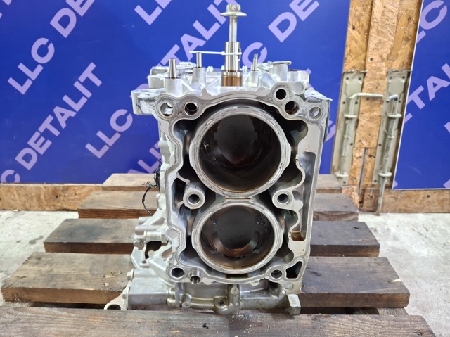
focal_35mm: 25
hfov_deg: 69.4
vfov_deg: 54.8
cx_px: 225
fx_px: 325
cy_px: 168
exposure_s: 1/33
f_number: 1.8
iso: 250
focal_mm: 4.69
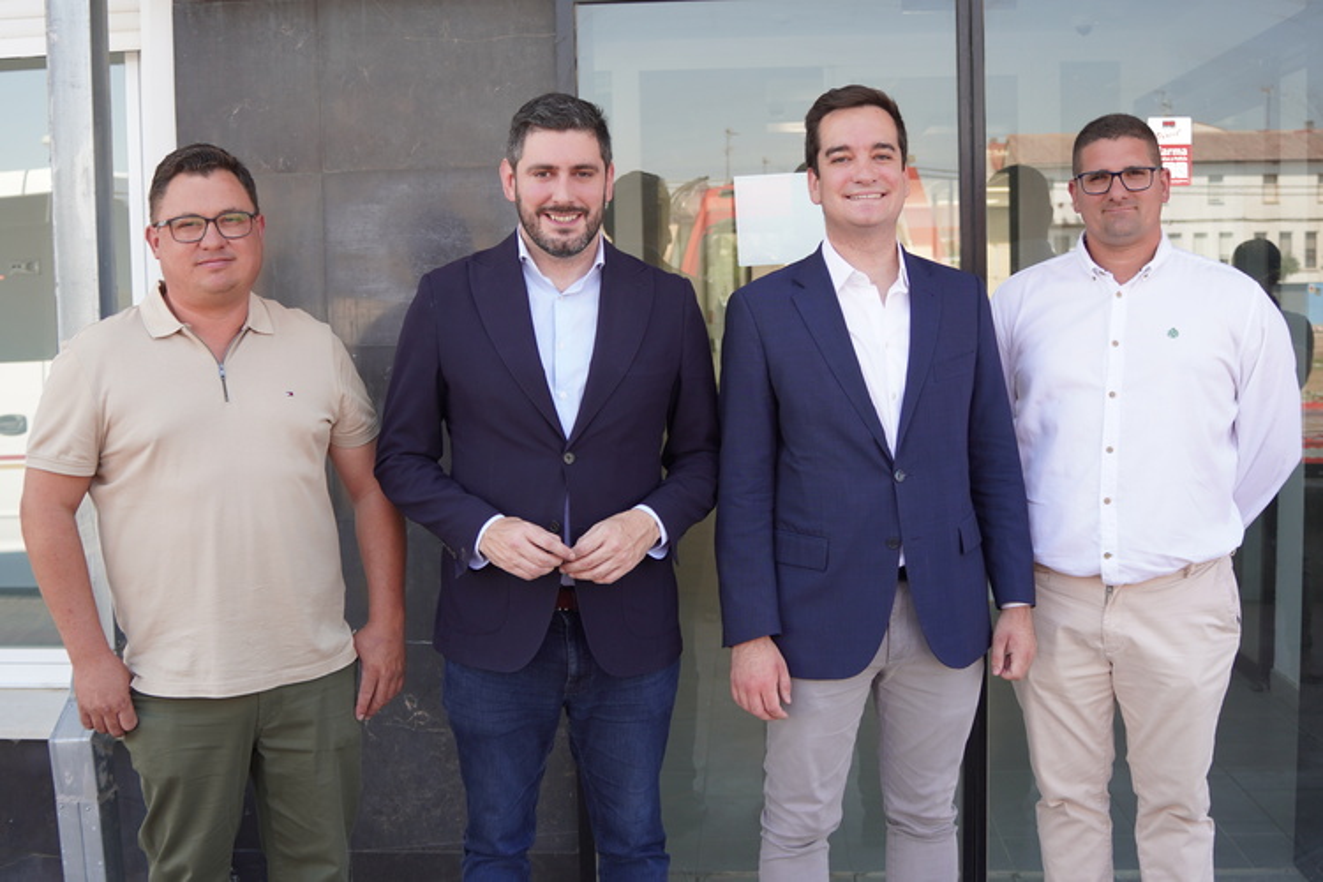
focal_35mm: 42
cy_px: 441
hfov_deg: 46.4
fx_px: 1543
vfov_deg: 31.9
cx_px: 662
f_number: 4
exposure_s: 1/160
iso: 125
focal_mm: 28
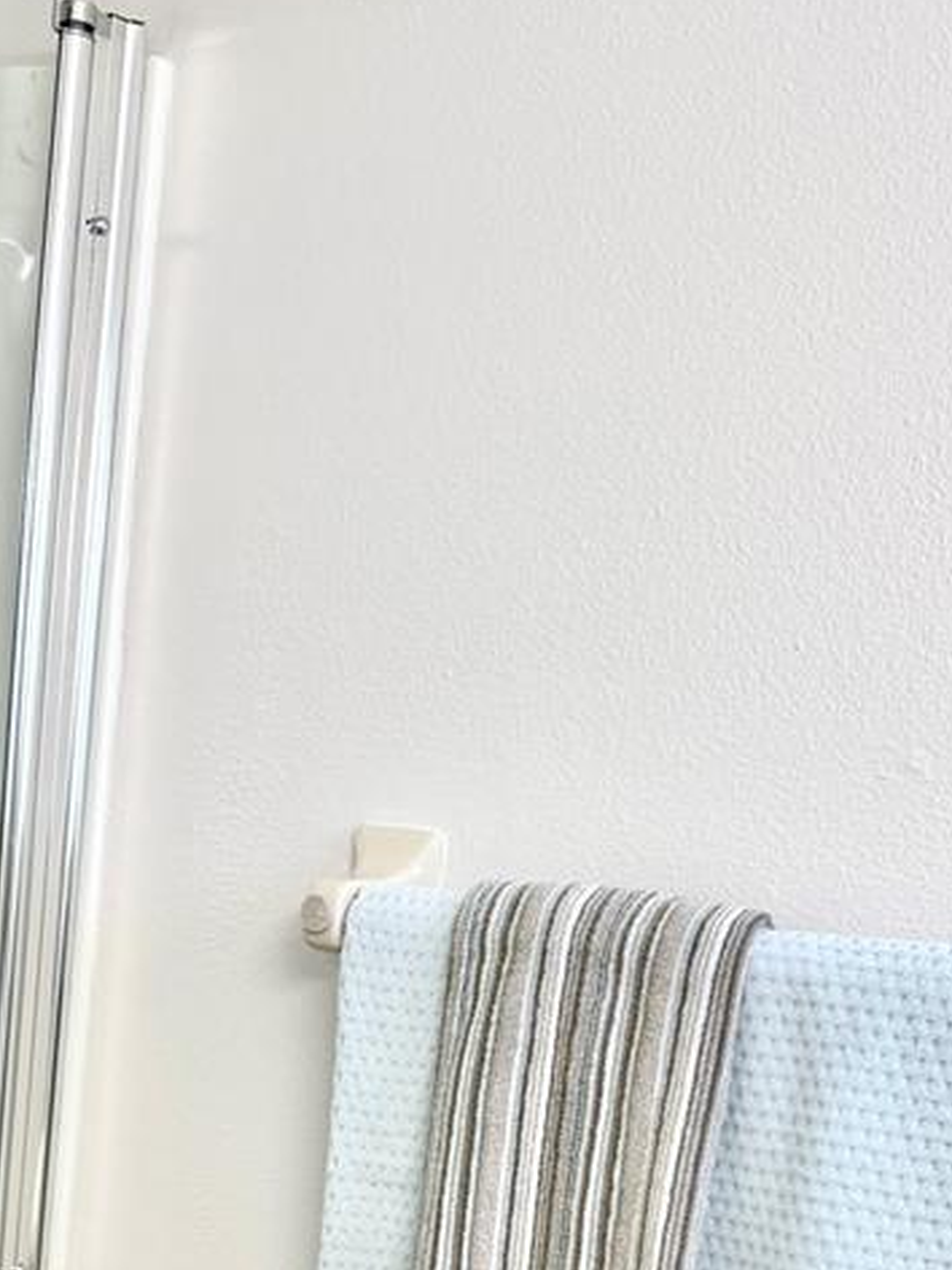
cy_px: 1318
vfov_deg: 29.3
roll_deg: -6.5
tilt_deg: -12.0
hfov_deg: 23.8
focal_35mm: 61
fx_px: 2237
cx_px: 242
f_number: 1.78
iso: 160
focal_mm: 6.76
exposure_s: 1/120
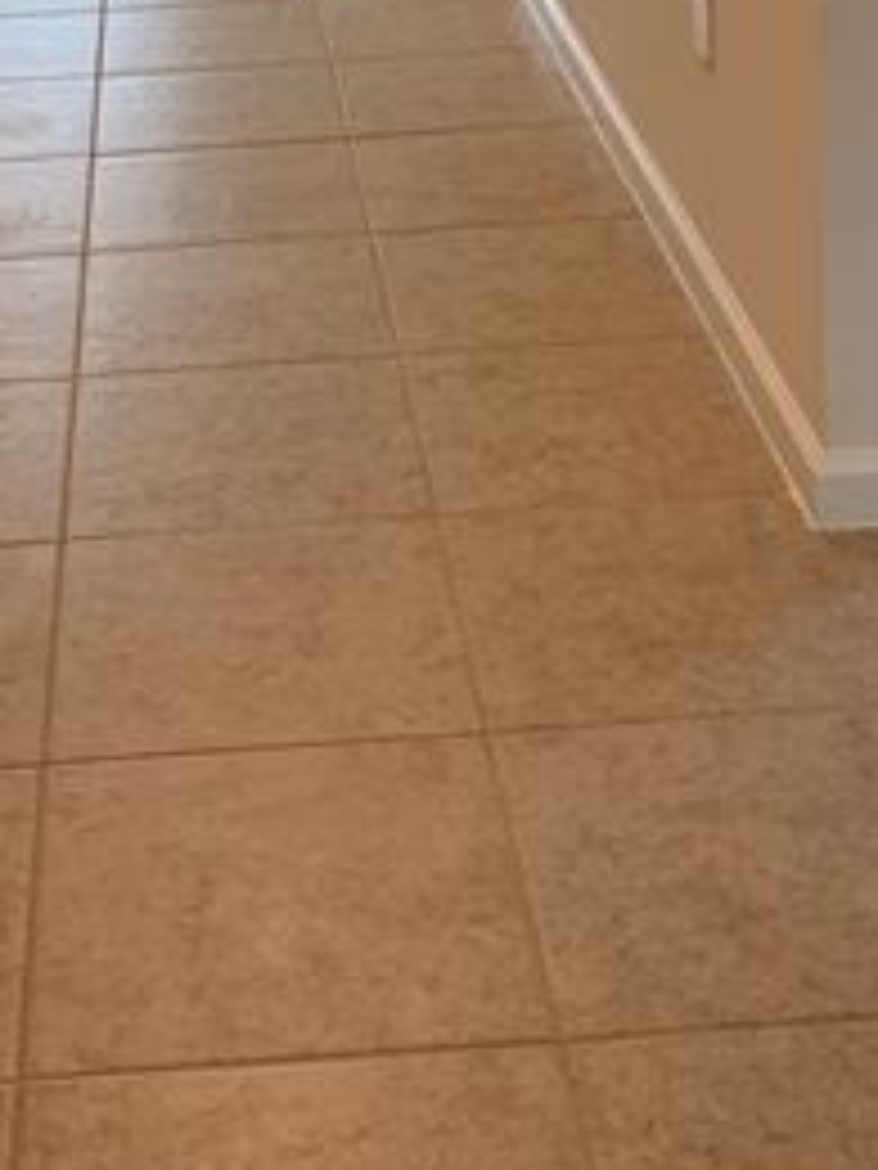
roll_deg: +2.6
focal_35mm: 71
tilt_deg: -12.1
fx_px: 2401
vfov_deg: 25.3
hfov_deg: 20.6
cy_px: -140
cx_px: 252
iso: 160
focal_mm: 6.76
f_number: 1.78
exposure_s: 1/120
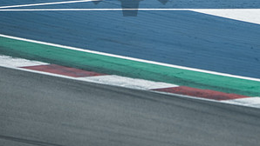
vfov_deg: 1.7
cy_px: -37
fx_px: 5029
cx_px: 175
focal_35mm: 729
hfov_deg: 3.0
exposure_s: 1/250
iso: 160
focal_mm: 200
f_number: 2
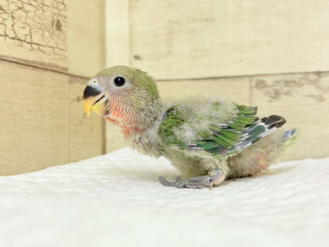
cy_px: 124
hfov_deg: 36.8
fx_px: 494
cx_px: 164
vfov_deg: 28.0
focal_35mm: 52
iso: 64
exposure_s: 1/50
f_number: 1.6
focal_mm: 5.96
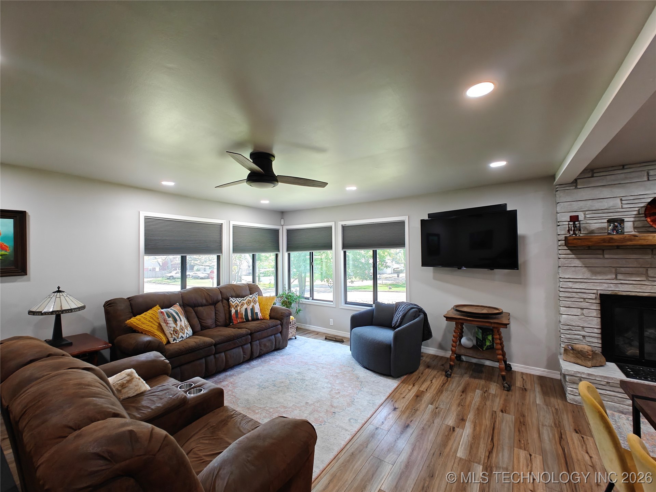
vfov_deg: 85.7
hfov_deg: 102.1
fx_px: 265
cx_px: 328
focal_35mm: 14
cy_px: 246
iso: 125
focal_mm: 2.62
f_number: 2.2
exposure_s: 1/40
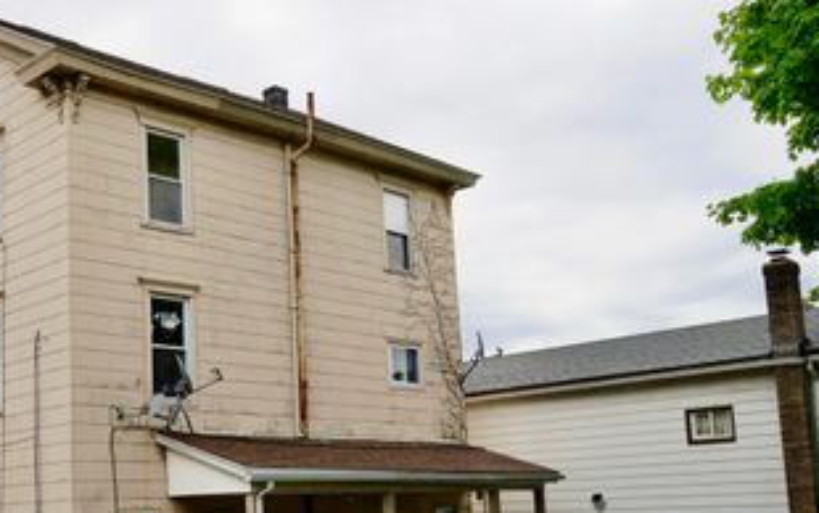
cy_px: 353
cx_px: 240
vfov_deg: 27.8
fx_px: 1027
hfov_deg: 42.6
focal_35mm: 46
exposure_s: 1/200
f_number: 5
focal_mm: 28
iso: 100
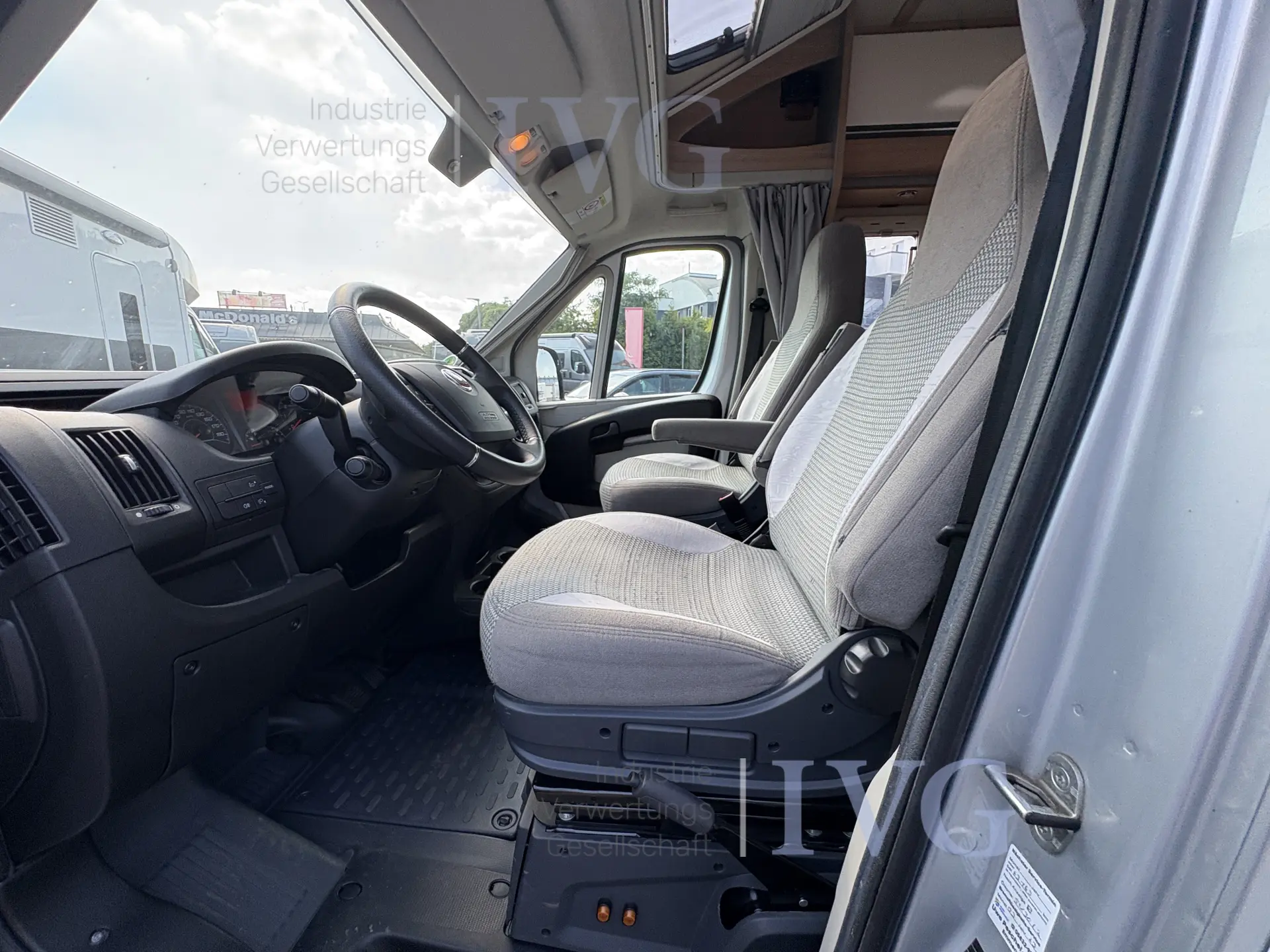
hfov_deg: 102.1
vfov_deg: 85.7
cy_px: 476
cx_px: 635
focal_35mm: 14
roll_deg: +2.6
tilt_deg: -9.0
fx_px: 514
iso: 32
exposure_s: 1/129
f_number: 2.2
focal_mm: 2.22
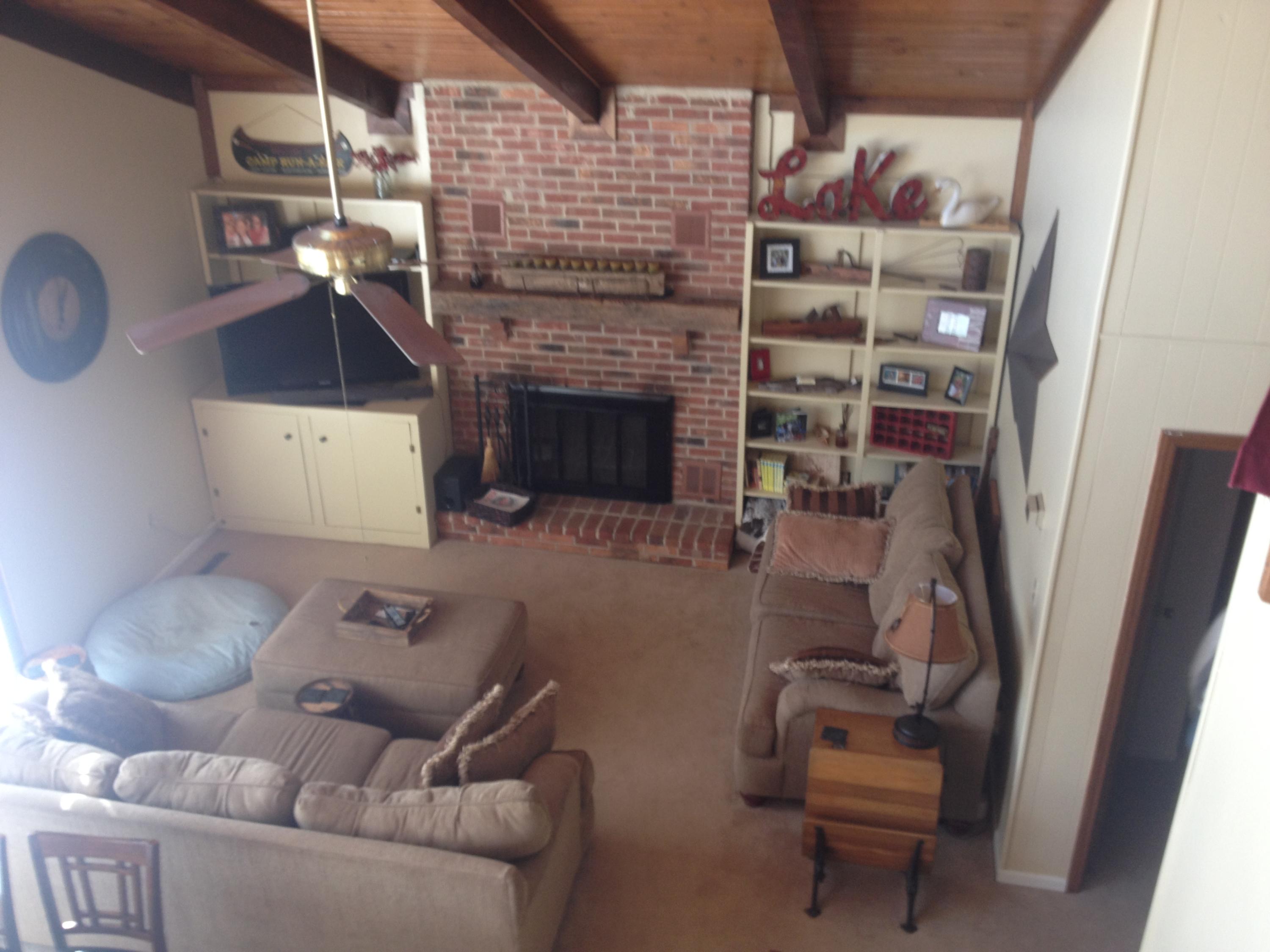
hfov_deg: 52.6
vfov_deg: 40.7
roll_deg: -1.0
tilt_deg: -27.8
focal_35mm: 35
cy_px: 476
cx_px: 635
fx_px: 1284
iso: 50
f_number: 2.4
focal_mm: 4.28
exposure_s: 1/20
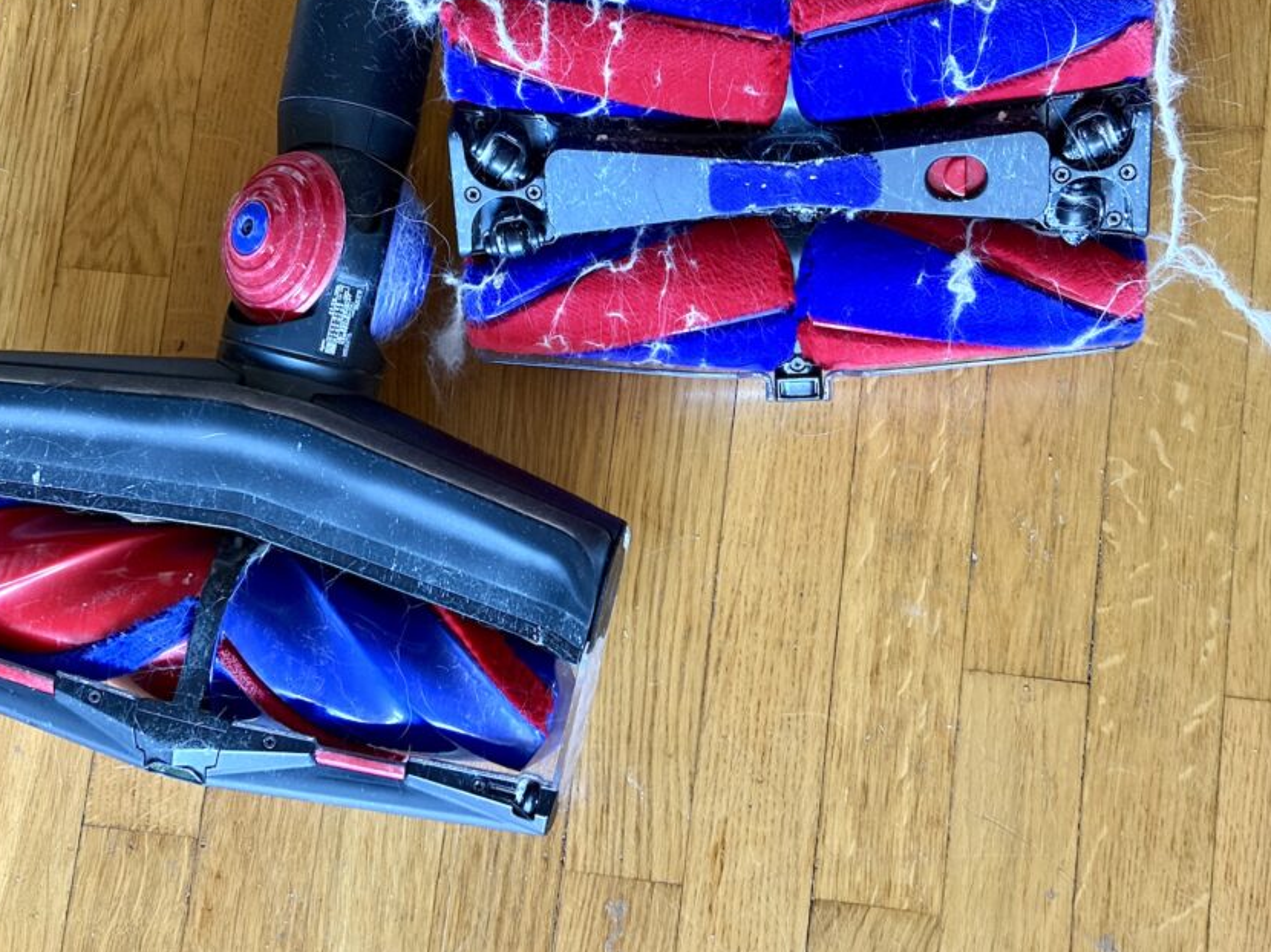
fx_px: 2276
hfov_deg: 31.2
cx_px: 592
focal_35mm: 62
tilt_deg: -76.8
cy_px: 399
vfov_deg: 23.6
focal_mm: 5.96
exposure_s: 1/30
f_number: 1.6
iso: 320
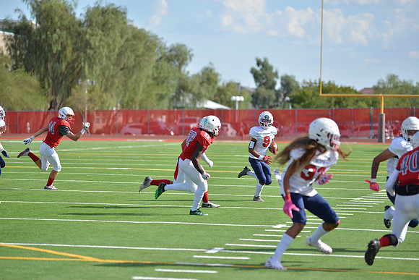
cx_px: 210
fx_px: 1746
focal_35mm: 150
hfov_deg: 13.7
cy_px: 140
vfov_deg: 9.2
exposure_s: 1/1600
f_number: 2.8
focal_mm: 150
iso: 110
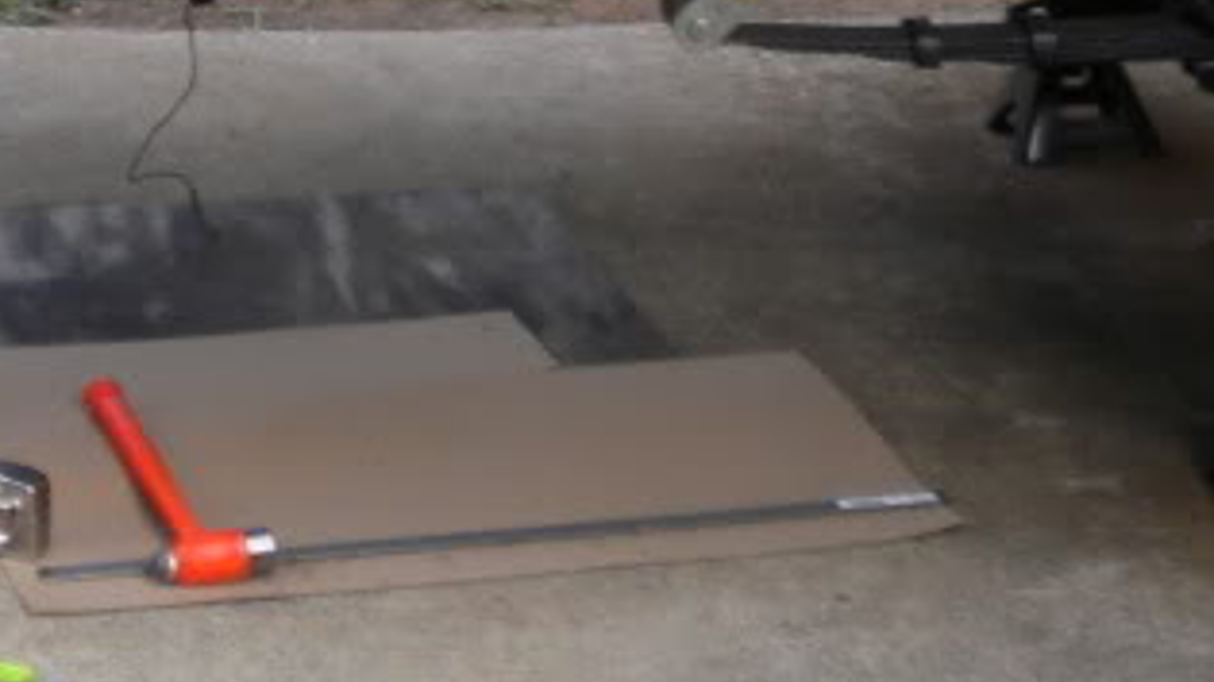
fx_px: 3991
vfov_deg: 9.3
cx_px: 81
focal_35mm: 124
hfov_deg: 17.0
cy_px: -582
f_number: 3.1
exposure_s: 1/92
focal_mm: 6.3
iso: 80
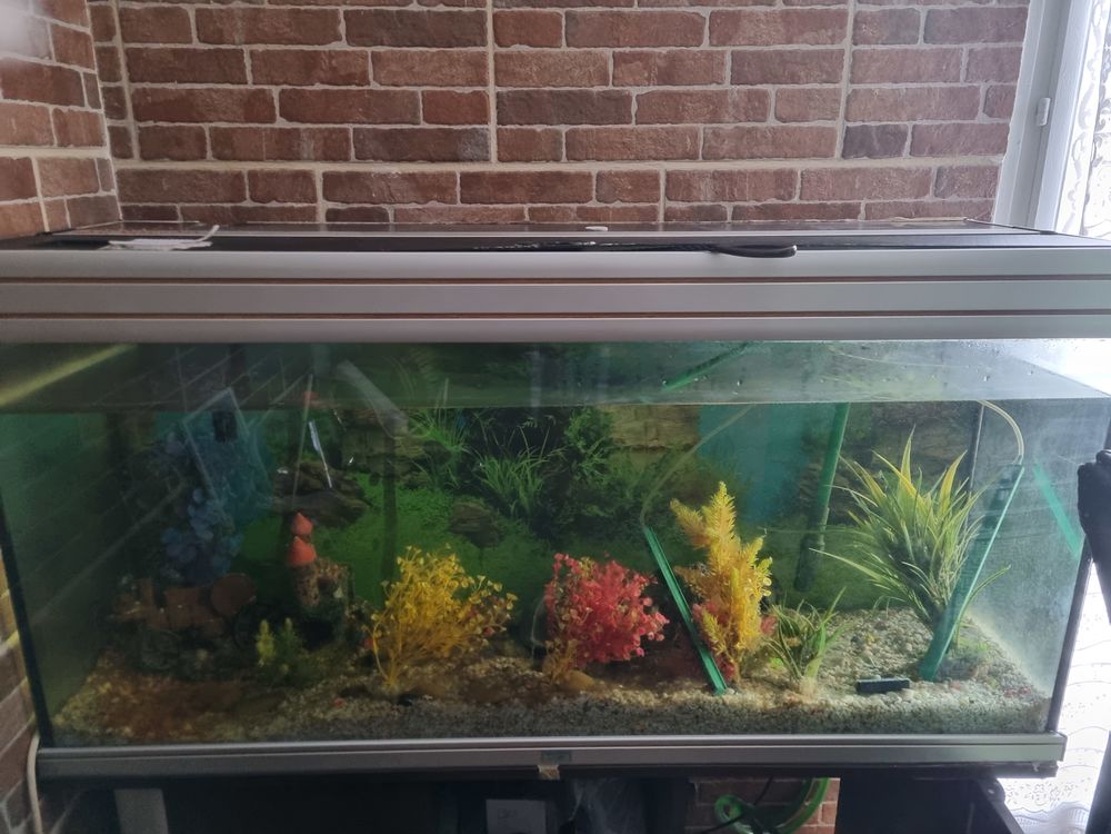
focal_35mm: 26
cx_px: 556
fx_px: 834
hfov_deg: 67.3
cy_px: 417
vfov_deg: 53.1
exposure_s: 1/25
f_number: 1.8
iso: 800
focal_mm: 5.4
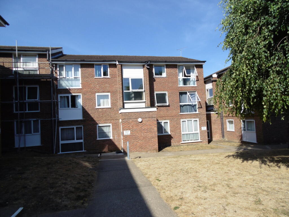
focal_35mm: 22
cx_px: 144
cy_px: 108
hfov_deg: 76.4
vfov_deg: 61.1
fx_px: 184
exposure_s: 1/200
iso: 100
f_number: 8.6
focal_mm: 4
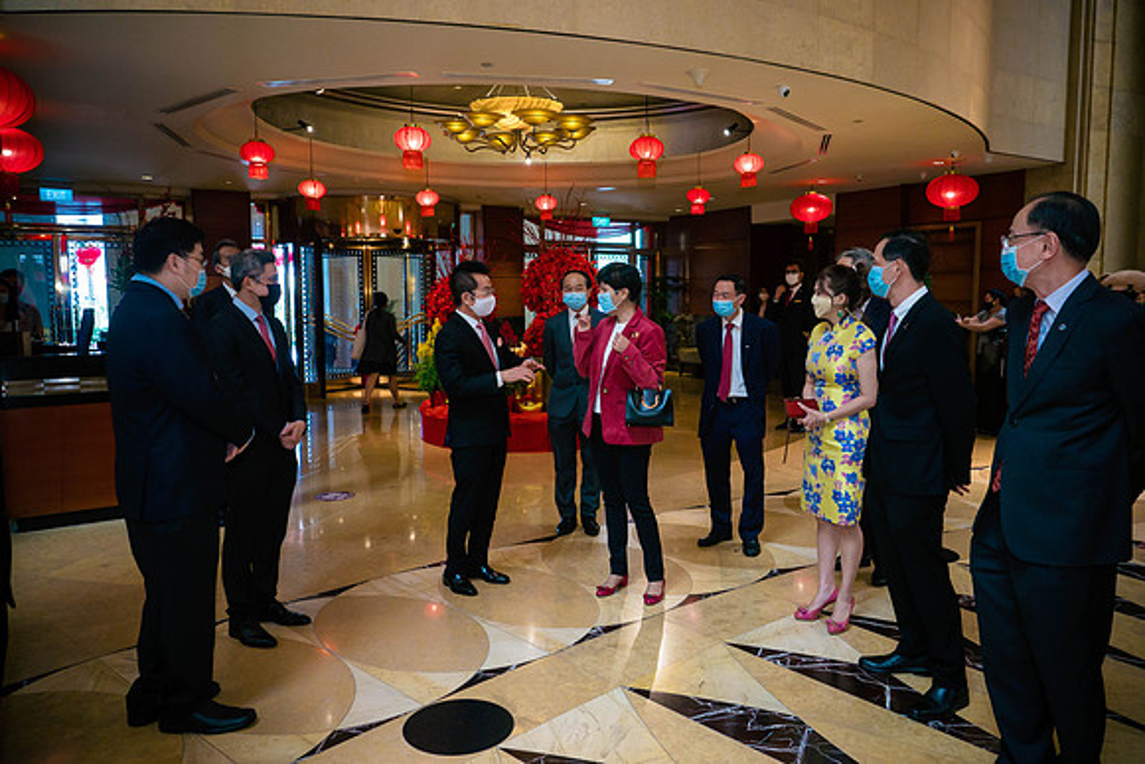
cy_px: 382
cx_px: 572
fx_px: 794
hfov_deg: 71.6
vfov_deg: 51.4
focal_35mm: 25
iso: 1250
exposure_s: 1/160
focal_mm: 12
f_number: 2.8
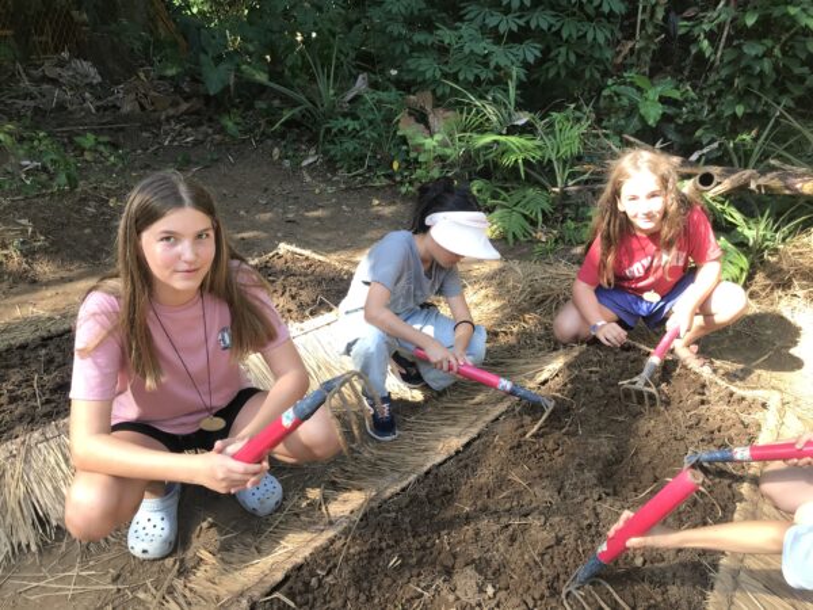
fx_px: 658
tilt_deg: -24.6
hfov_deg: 63.4
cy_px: 305
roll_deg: +1.6
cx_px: 406
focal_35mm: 28
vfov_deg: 49.7
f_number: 1.8
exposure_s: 1/121
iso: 20
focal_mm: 3.99
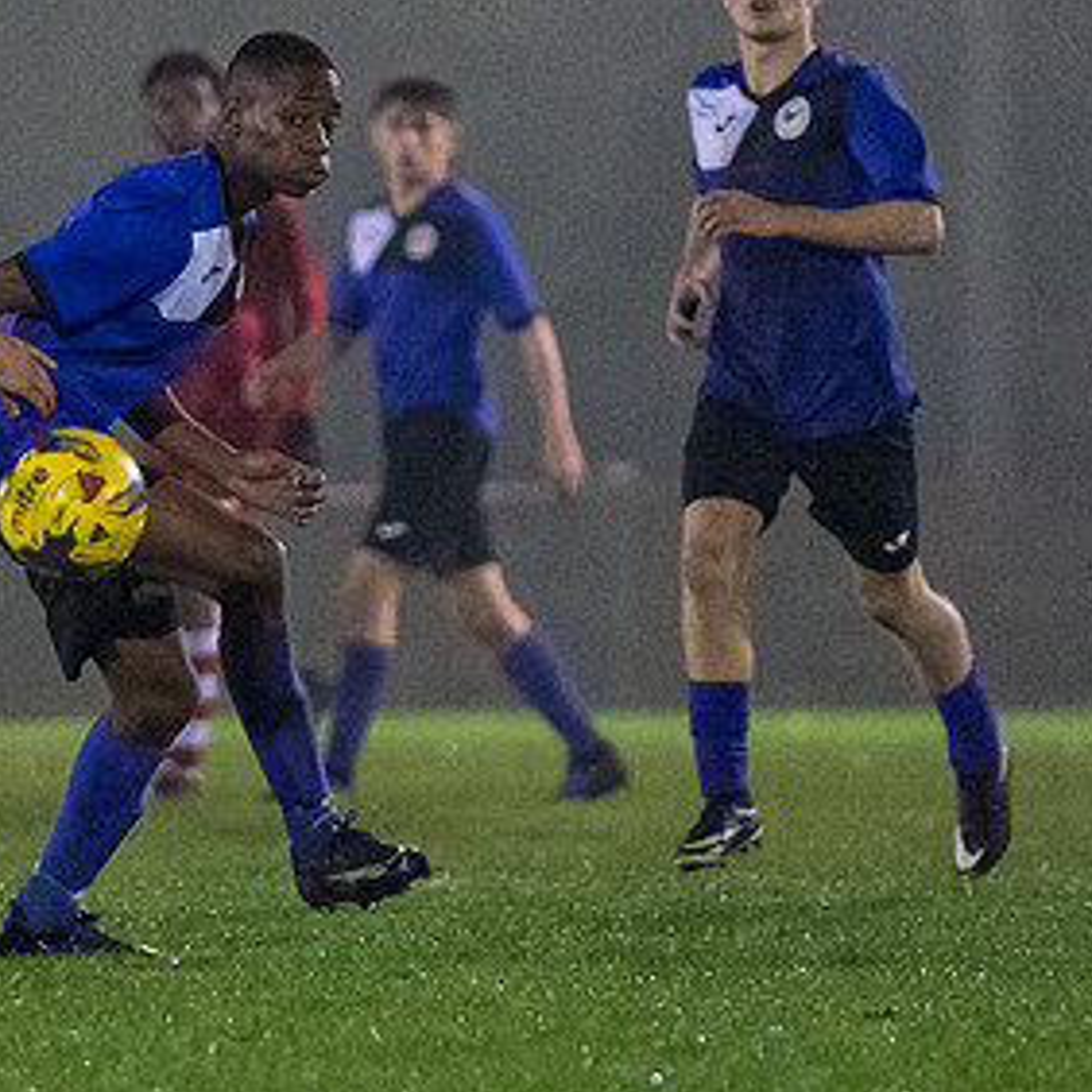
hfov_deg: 2.2
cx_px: 33
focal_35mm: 799
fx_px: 28517
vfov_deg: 2.2
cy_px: 231
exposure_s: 1/1250
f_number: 2.8
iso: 6400
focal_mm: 200
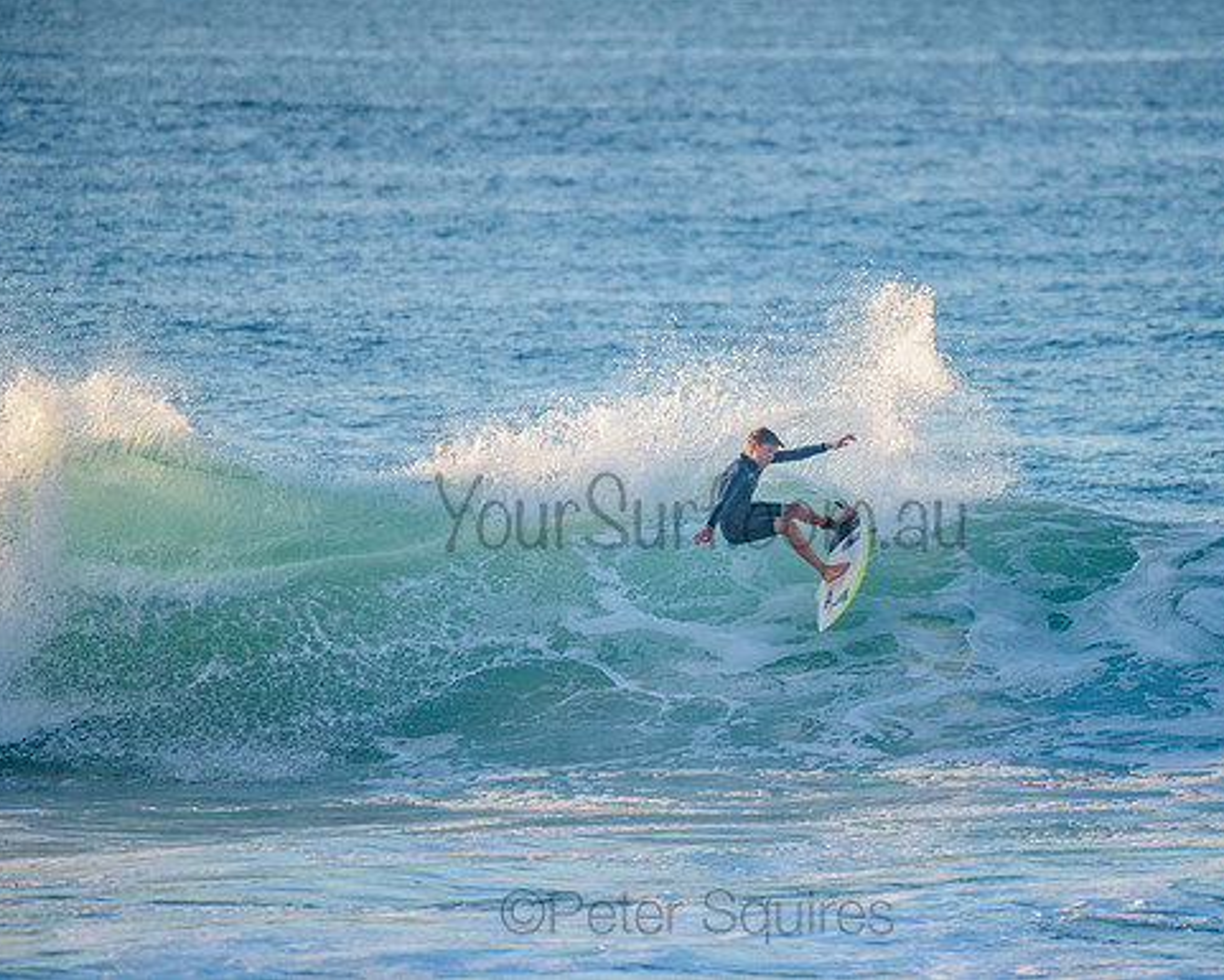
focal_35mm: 566
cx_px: 697
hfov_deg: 3.4
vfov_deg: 2.7
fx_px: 20508
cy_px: 490
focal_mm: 500
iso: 400
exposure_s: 1/1250
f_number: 5.6
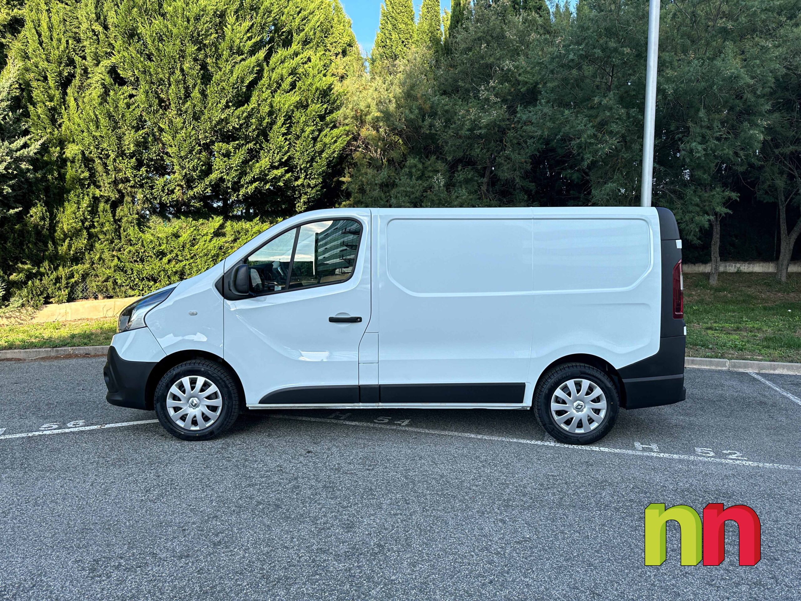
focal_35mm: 24
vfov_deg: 56.8
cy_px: 300
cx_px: 400
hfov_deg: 71.6
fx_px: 555
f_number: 1.8
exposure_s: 1/3200
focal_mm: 6.86
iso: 80
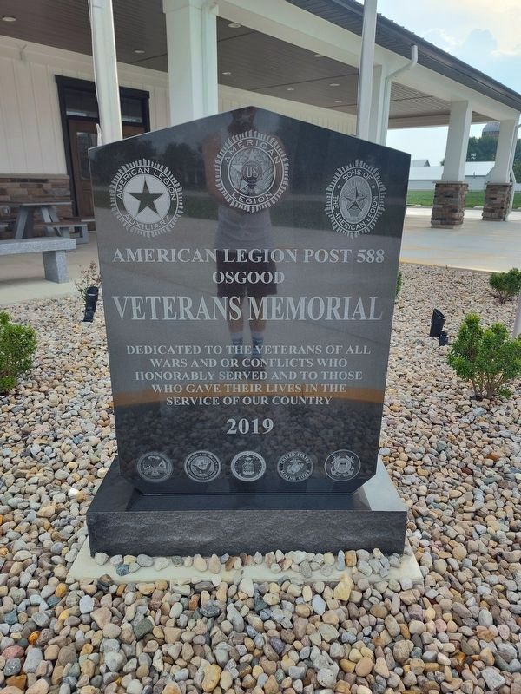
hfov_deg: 58.9
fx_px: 462
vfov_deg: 73.9
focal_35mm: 23
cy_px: 347
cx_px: 260
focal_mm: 5.56
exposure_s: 1/329
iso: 100
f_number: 1.8
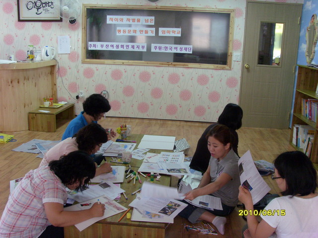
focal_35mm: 36
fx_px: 331
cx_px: 159
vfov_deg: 39.7
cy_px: 119
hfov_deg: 51.4
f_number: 3.5
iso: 200
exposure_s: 1/30
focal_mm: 6
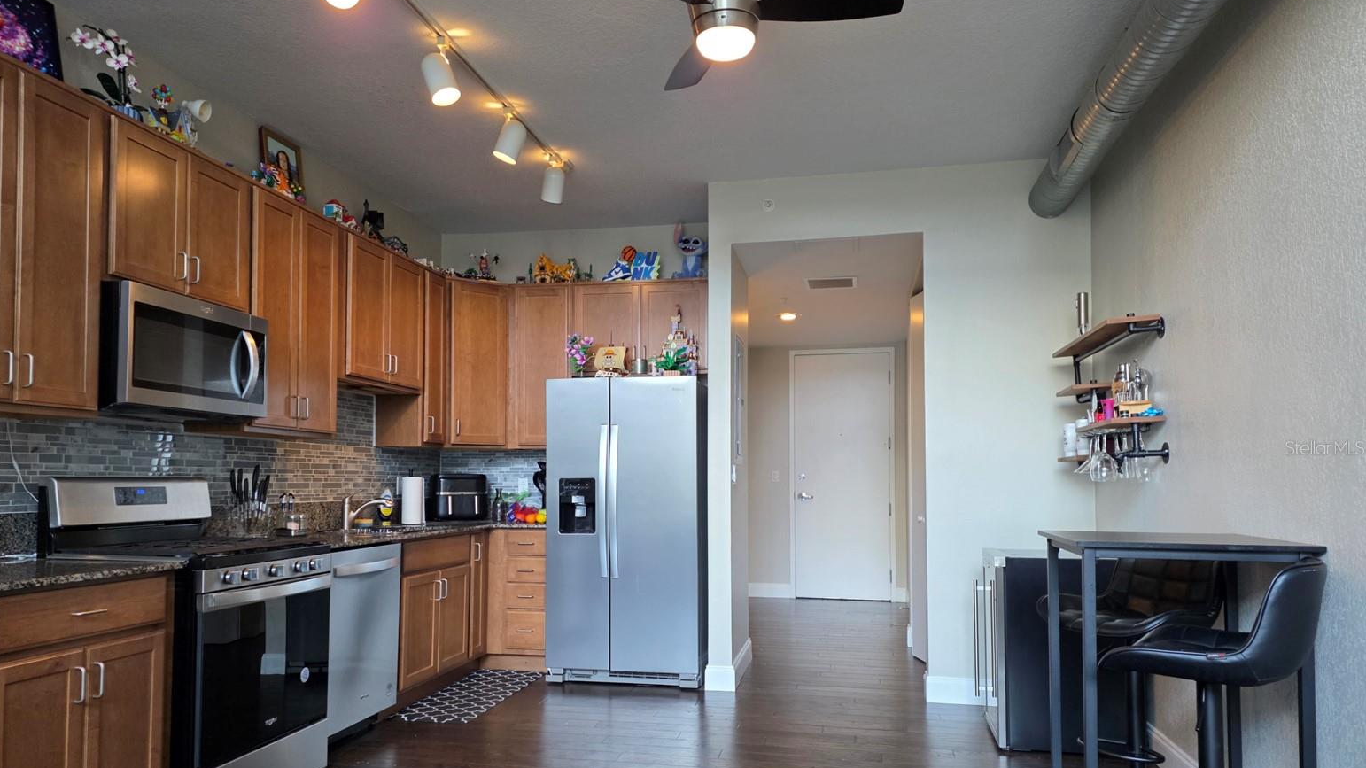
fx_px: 942
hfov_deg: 71.9
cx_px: 660
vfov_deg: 44.2
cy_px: 447
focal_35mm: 26
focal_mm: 6.3
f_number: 1.7
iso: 500
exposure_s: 1/120
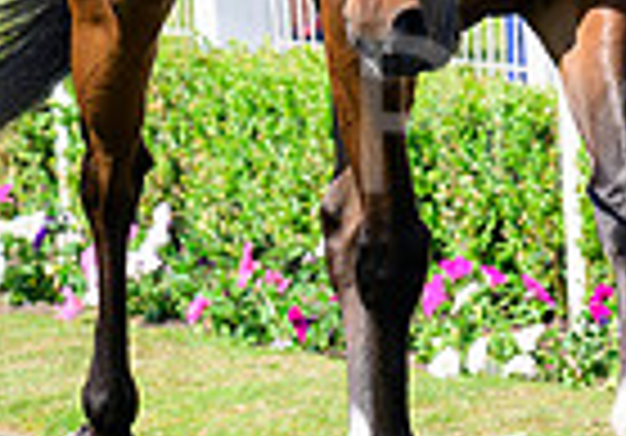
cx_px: 1044
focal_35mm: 1284
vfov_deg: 1.1
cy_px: -76
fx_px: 22652
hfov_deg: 1.6
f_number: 6.3
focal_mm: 260
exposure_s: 1/500
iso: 160
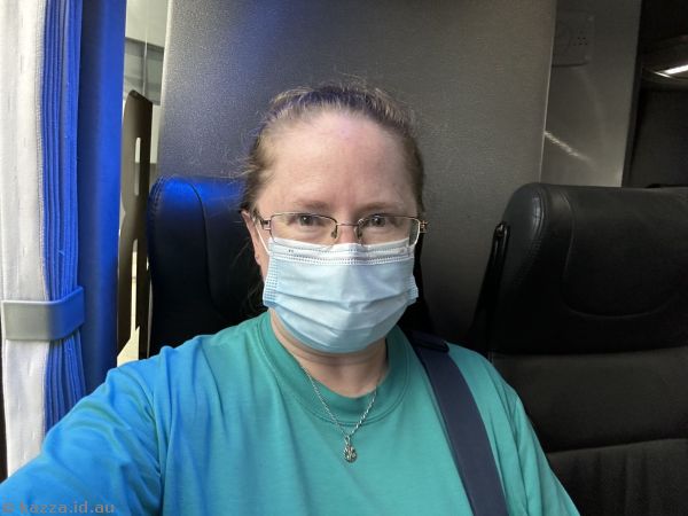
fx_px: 457
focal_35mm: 23
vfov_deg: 58.9
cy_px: 258
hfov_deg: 73.9
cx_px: 344
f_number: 1.9
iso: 125
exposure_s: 1/60
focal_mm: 2.69
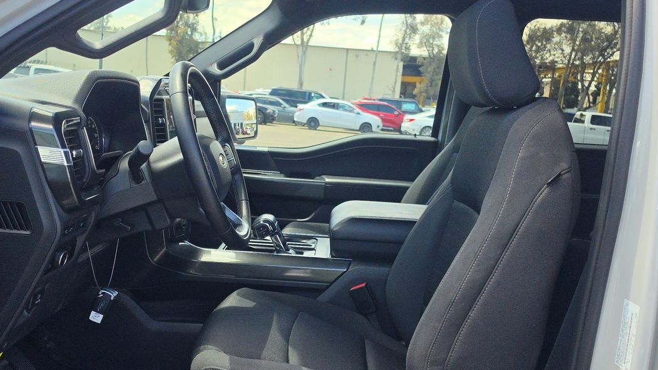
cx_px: 301
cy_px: 225
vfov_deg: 31.1
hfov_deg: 52.7
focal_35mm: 38
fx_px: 663
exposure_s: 1/2377
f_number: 1.4
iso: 63
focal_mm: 6.5
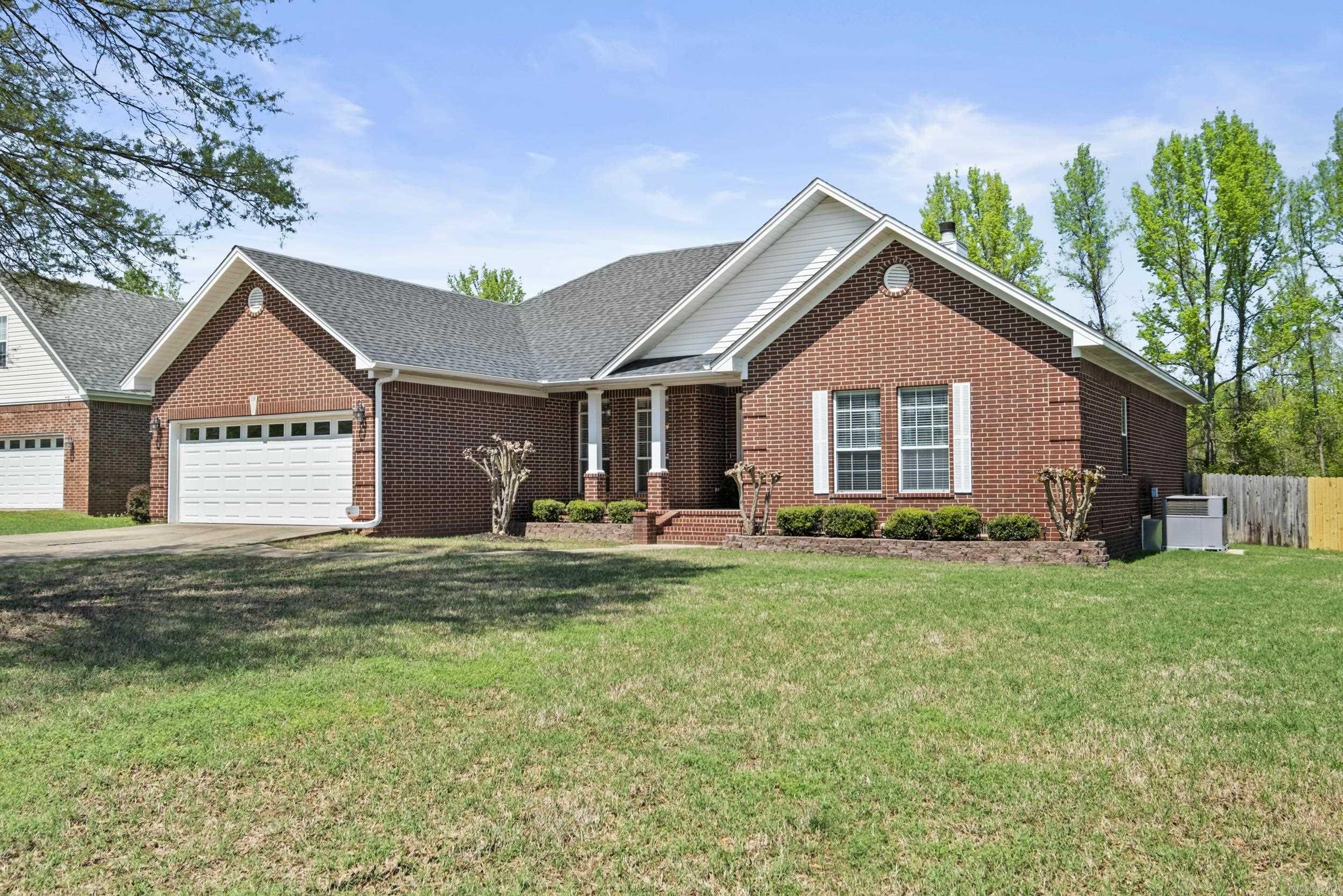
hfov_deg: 63.7
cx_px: 672
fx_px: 1082
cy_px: 448
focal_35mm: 29
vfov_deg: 45.0
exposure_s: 1/80
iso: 400
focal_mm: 19.1
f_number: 9
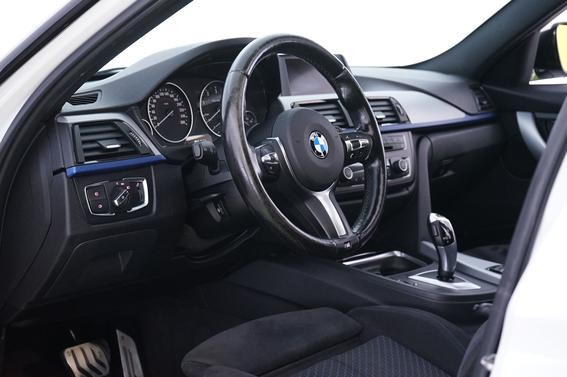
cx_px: 284
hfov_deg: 32.9
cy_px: 188
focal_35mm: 61
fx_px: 960
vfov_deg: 22.2
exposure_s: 1/10
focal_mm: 61
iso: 3200
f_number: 6.3
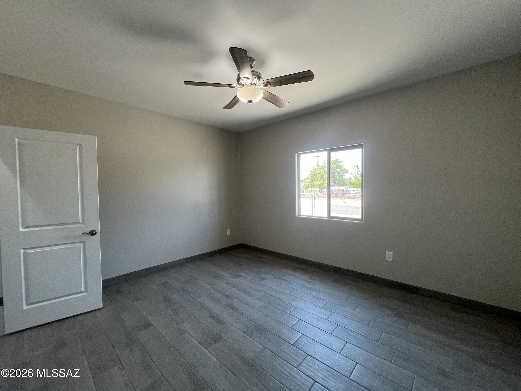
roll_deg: -0.3
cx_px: 260
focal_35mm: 13
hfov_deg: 106.2
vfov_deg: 89.9
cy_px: 196
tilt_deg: -1.5
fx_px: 196
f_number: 1.8
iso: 100
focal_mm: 1.57
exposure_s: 1/120
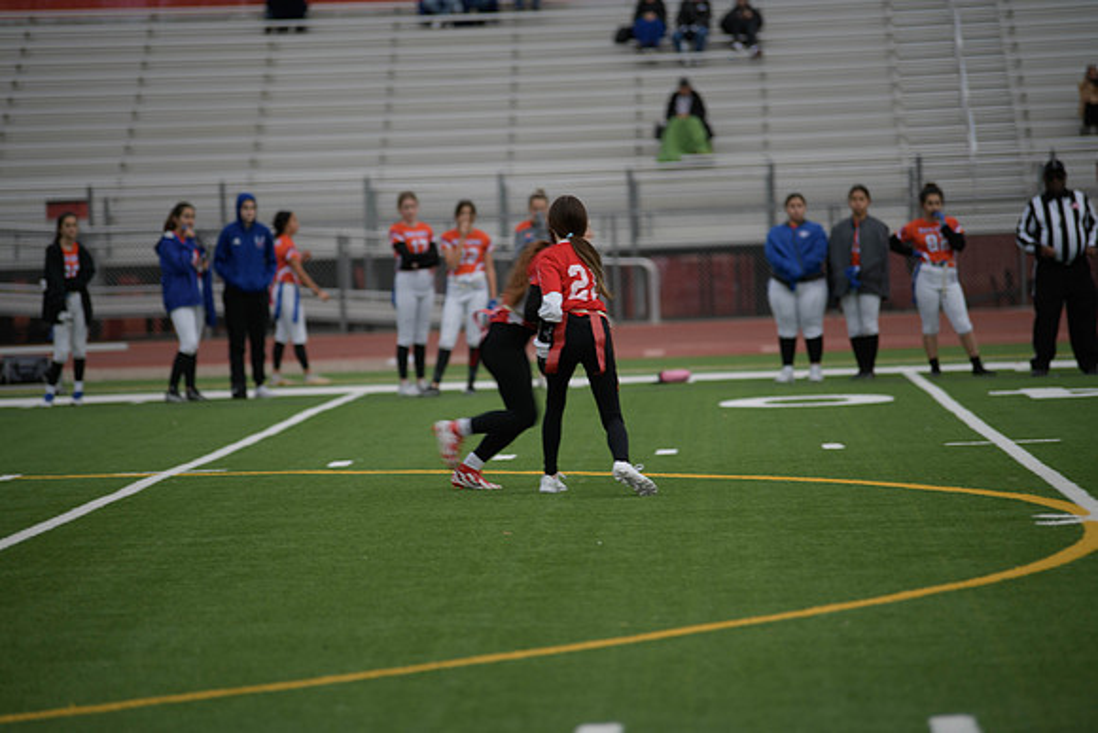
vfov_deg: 7.6
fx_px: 5491
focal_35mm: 180
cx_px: 549
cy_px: 366
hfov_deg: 11.4
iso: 90
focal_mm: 180
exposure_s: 1/200
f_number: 2.8
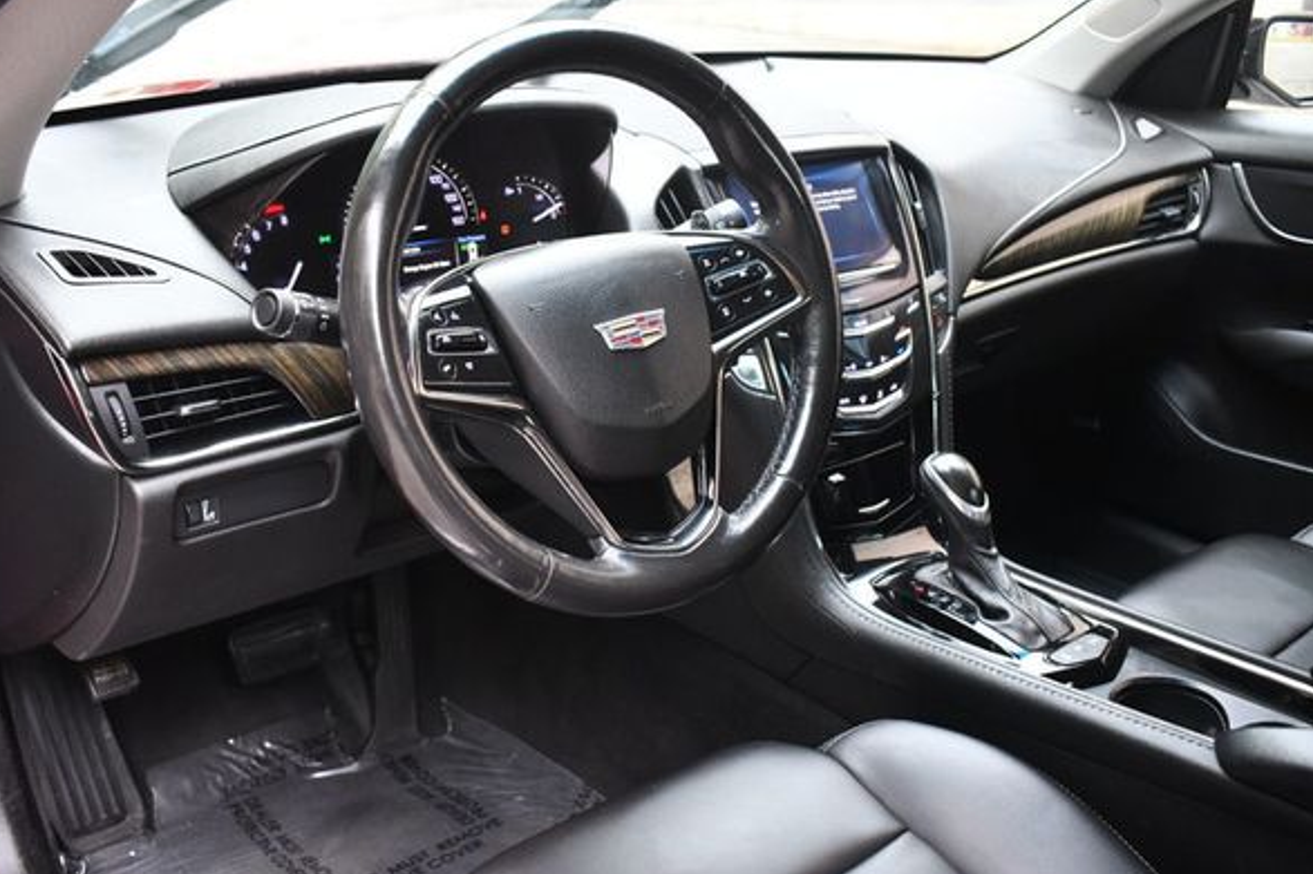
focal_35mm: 36
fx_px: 1313
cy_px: 420
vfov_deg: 36.8
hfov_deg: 53.1
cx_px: 608
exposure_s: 1/125
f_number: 3.8
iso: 1800
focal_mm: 22
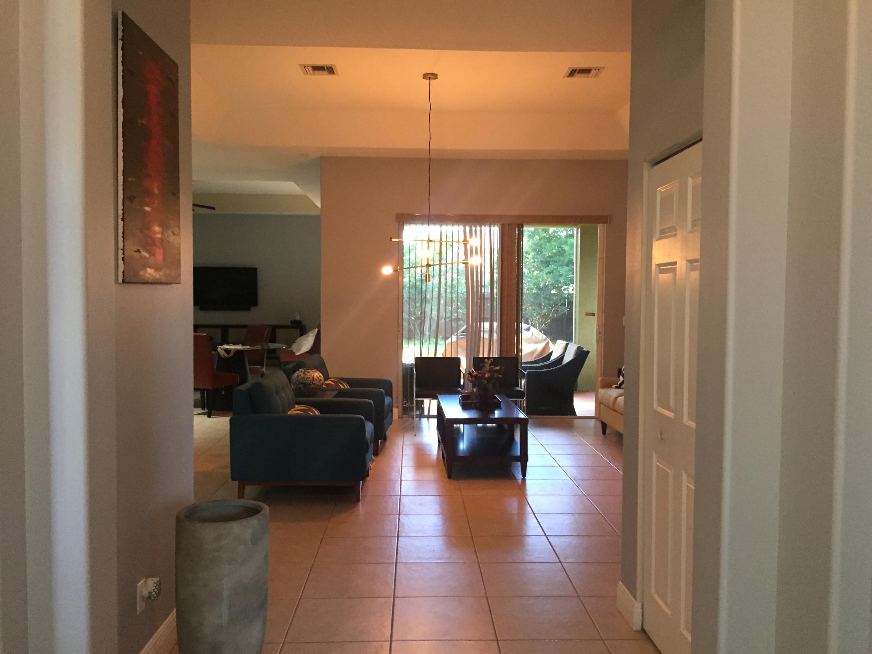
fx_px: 731
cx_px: 436
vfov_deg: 48.2
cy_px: 327
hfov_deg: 61.7
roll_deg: +0.2
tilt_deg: -5.2
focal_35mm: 29
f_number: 2.2
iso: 250
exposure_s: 1/30
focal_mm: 4.15
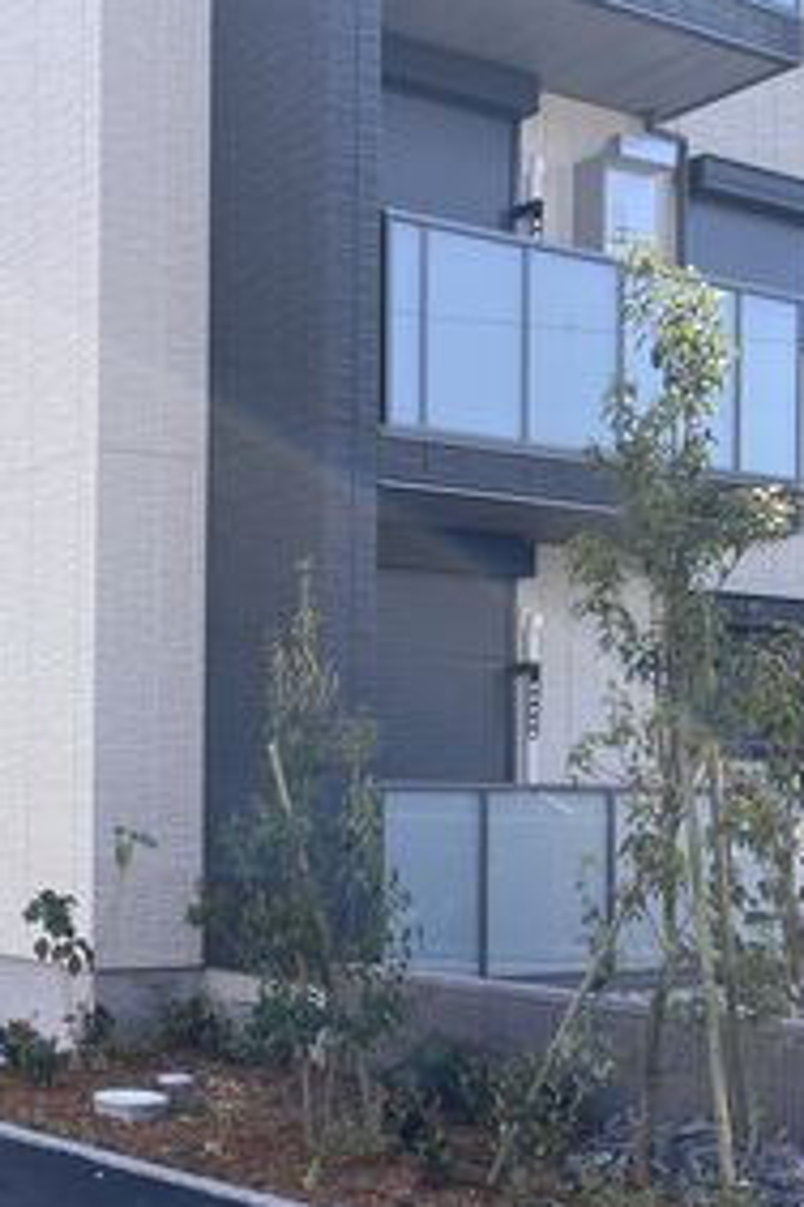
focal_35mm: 48
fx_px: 1608
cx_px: -128
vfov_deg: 40.7
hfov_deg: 25.5
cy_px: 794
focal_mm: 5.7
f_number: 1.5
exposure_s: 1/1344
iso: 50
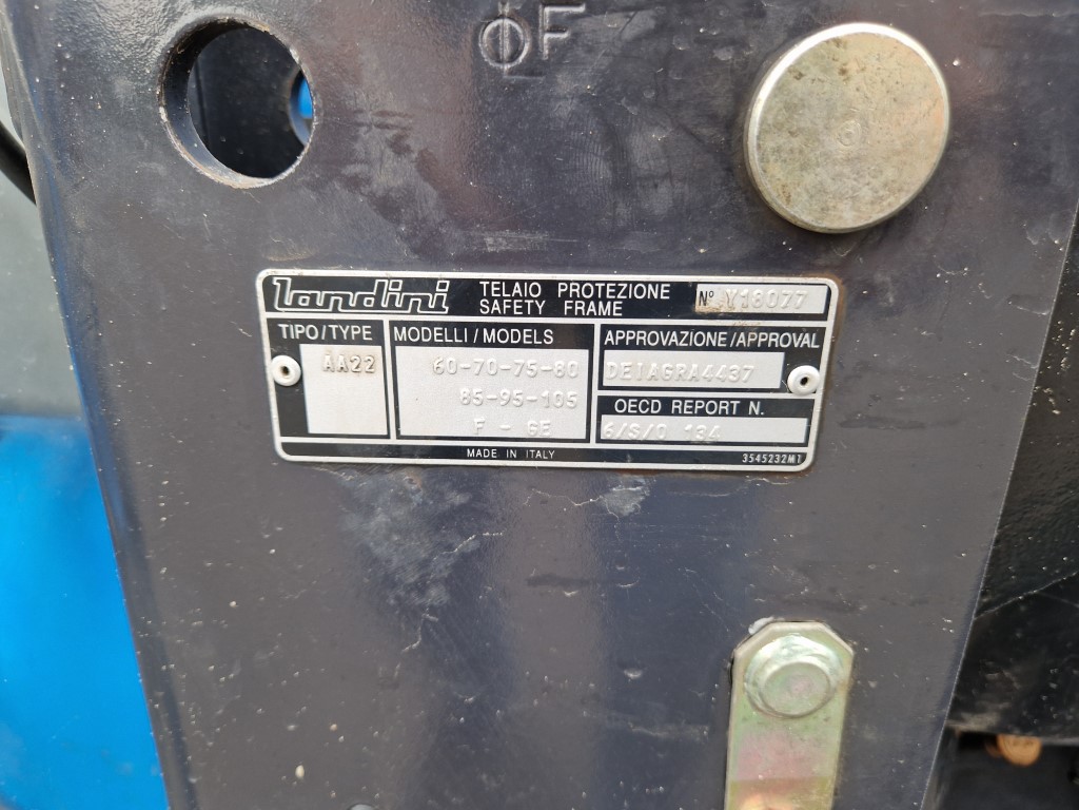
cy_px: 405
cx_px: 540
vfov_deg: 58.9
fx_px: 717
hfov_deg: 73.9
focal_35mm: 23
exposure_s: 1/305
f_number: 1.8
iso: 50
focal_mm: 5.4
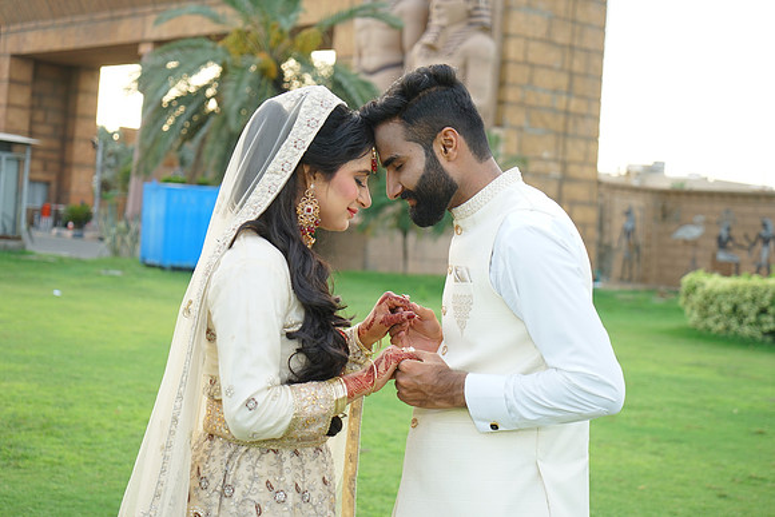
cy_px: 258
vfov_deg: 23.8
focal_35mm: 57
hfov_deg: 35.0
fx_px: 1227
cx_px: 388
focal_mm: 57
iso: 320
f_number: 4
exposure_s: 1/200
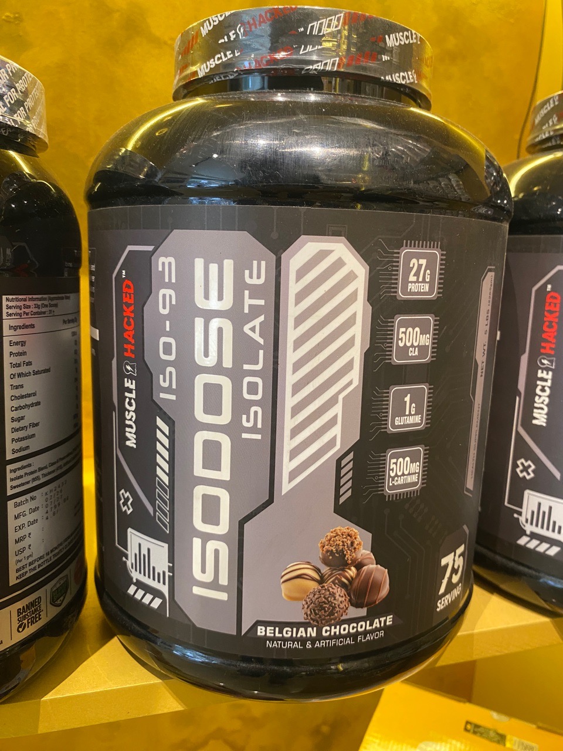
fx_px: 542
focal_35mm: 25
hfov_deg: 54.9
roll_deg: -1.9
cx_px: 282
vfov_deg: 69.4
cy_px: 376
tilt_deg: -9.6
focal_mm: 4.25
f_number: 1.8
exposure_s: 1/60
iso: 200
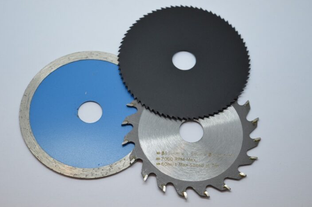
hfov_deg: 25.4
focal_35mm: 80
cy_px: 104
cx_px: 160
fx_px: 693
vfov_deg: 17.0
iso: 400
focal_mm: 52
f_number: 5.6
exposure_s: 1/80
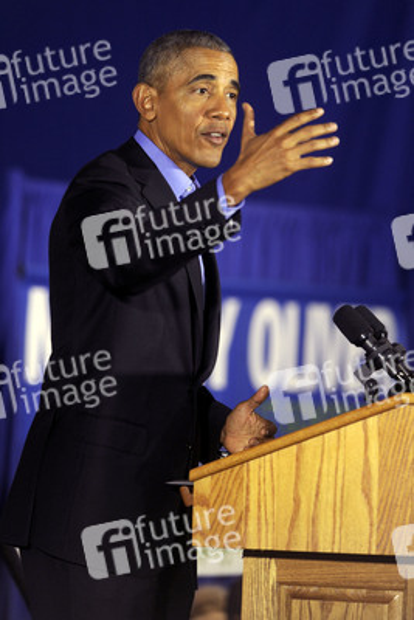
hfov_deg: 4.6
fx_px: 5170
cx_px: 207
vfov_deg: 6.9
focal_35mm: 300
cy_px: 310
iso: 1600
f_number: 4
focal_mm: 300
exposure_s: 1/320
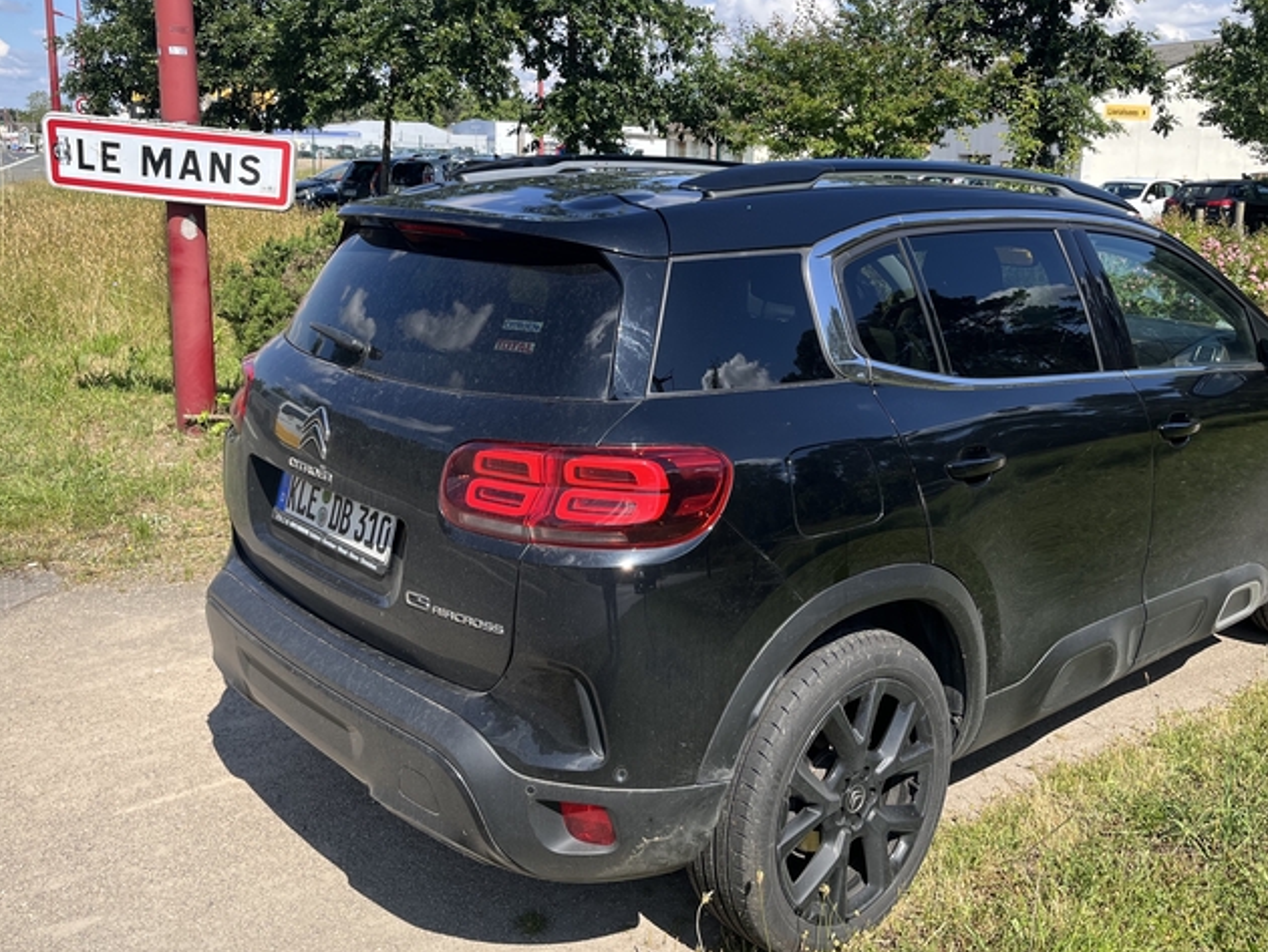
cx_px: 668
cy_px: 394
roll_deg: -0.4
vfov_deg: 42.8
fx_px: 1209
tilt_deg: -10.4
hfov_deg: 55.3
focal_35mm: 33
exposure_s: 1/1923
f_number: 1.6
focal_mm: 5.1
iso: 50
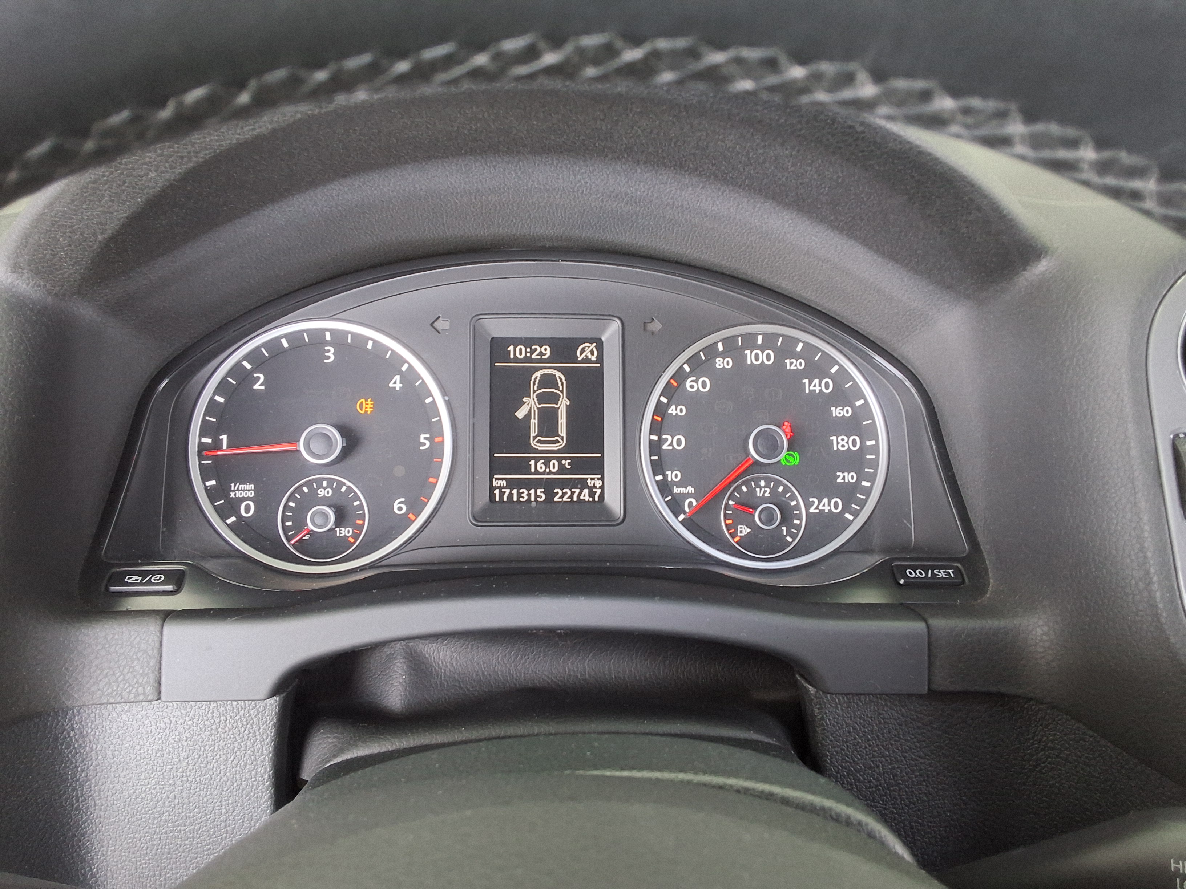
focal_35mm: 28
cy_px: 444
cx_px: 593
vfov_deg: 49.7
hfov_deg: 63.4
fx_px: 959
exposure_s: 1/40
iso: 160
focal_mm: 2.91
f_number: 1.9
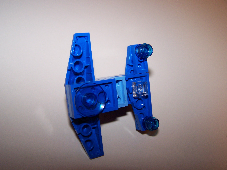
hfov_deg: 49.0
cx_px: 114
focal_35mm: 38
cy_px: 85
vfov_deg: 37.7
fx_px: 249
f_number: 2.8
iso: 140
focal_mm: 6.3
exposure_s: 1/60
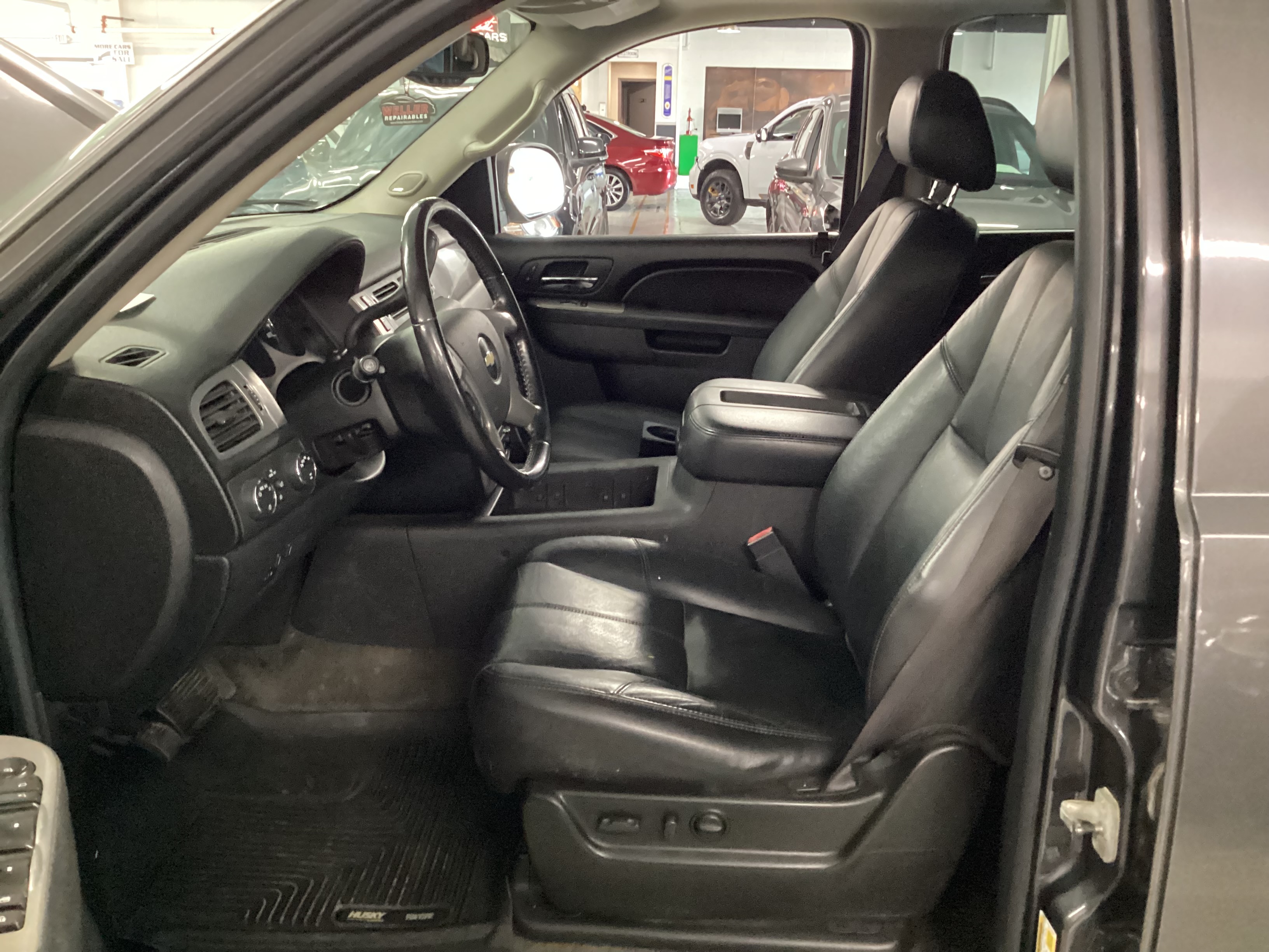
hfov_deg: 58.4
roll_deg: -1.6
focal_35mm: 31
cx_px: 634
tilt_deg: -20.6
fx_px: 1136
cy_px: 476
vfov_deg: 45.4
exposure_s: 1/24
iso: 800
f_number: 2.4
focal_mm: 3.3
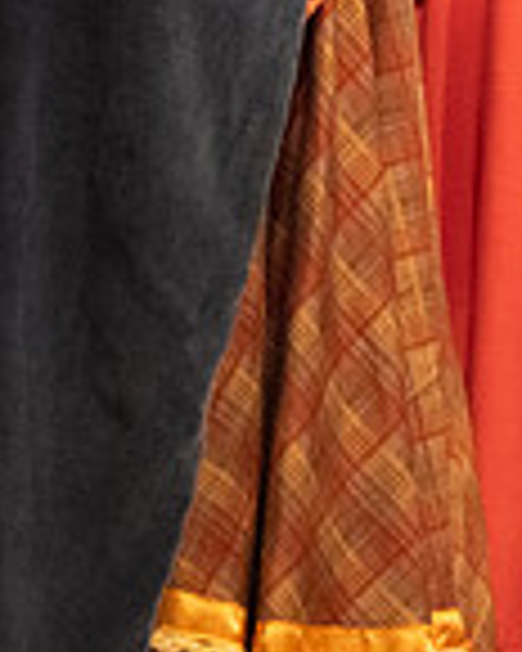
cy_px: -302
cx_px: 740
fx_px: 16260
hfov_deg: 1.8
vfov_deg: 2.3
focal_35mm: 842
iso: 2500
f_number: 5
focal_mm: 119.2
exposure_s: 1/250
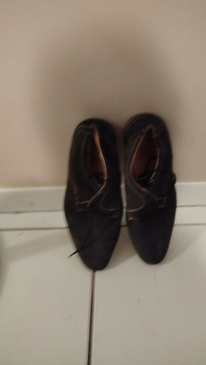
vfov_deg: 69.9
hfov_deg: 42.8
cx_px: 113
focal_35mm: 27
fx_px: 262
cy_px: 181
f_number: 1.7
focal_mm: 5.31
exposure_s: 1/17
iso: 2500
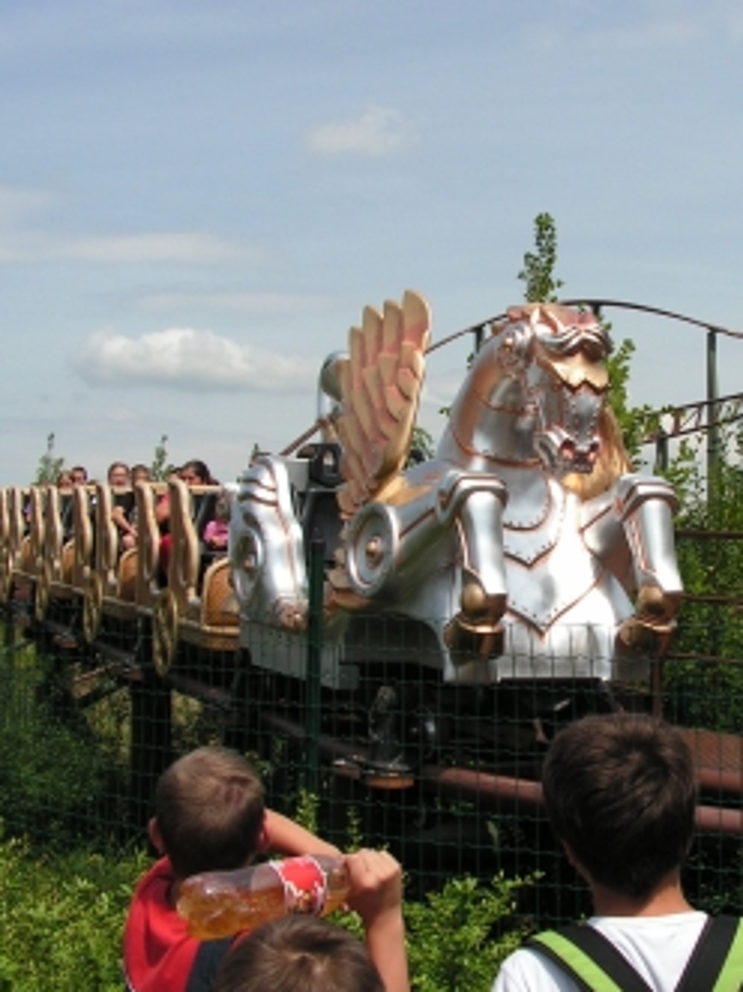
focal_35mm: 49
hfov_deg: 29.0
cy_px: 489
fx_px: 1403
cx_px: 590
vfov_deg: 38.9
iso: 64
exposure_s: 1/800
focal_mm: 6
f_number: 4.8
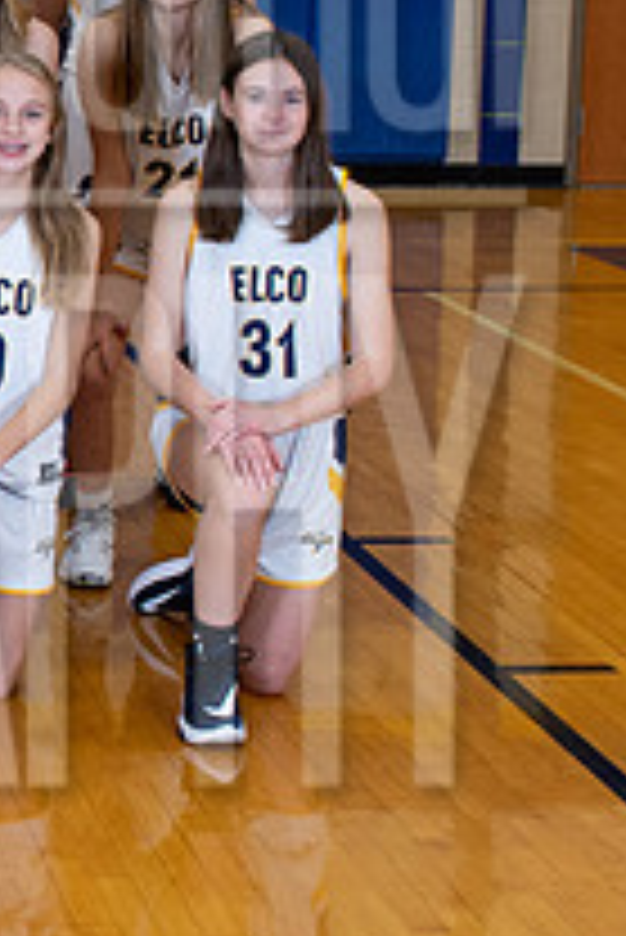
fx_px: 2786
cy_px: 286
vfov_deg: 19.0
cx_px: -447
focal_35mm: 107
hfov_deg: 11.9
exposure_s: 1/200
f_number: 5.6
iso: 1250
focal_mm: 24
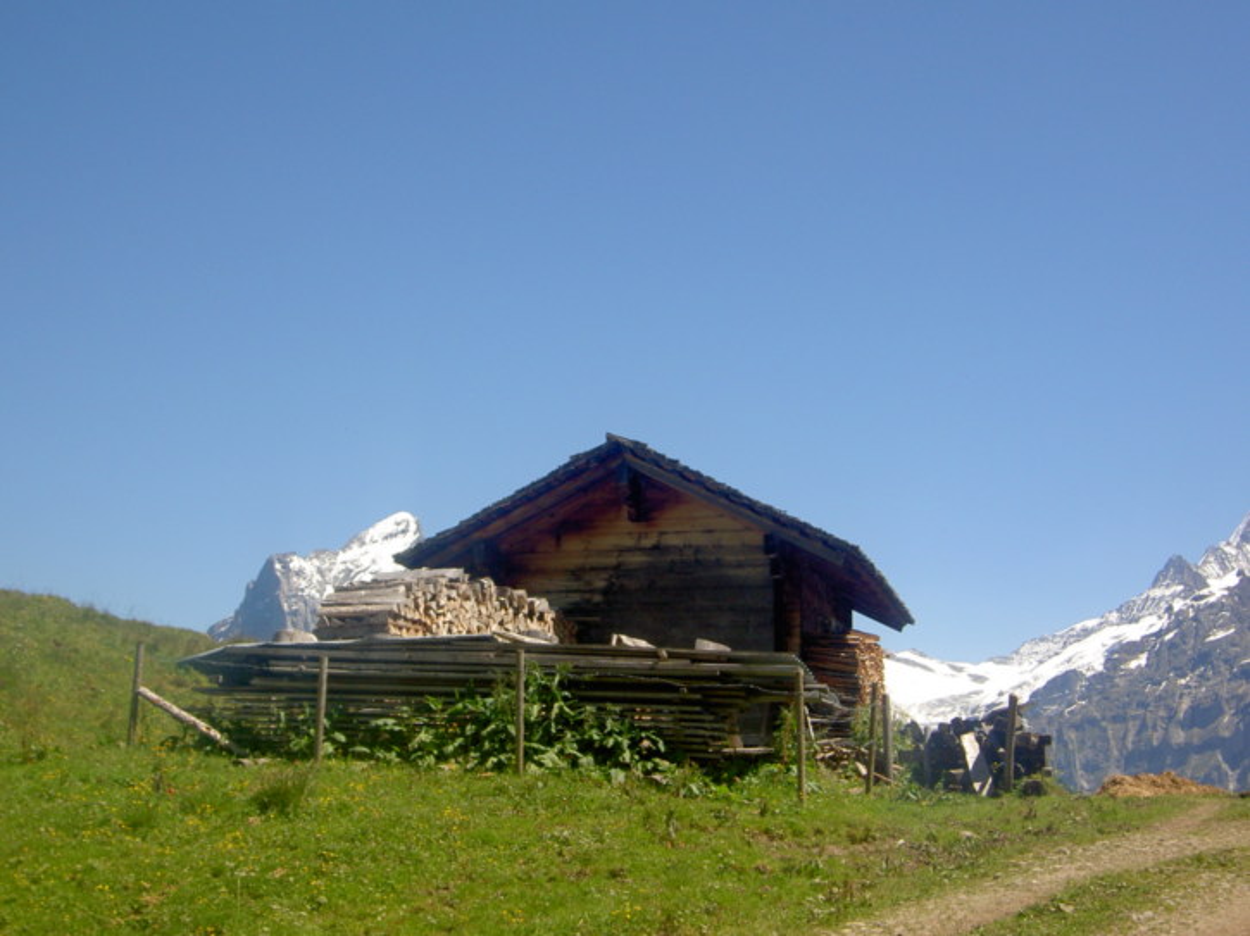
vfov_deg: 30.9
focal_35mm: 47
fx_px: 1696
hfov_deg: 40.5
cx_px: 625
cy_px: 468
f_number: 5.7
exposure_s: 1/320
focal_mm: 7.7
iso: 50
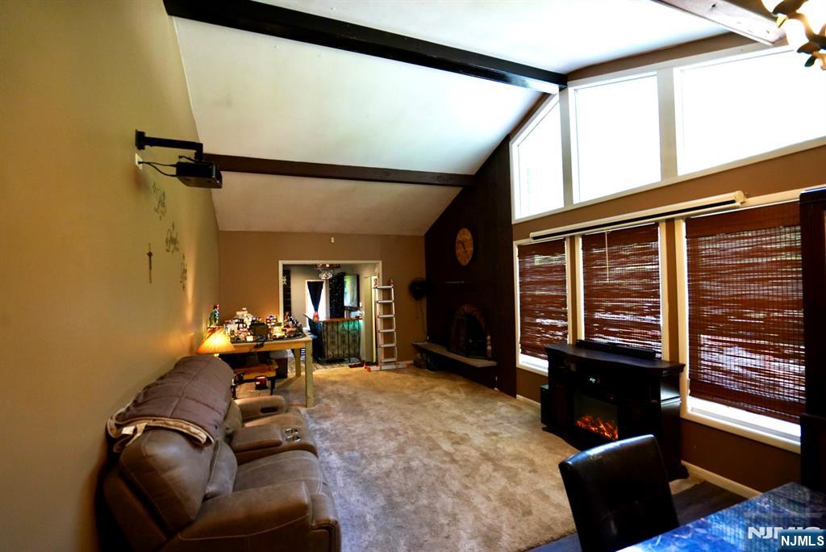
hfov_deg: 96.7
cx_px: 413
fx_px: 367
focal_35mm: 16
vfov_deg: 73.8
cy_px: 276
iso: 4000
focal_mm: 16
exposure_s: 1/160
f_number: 4
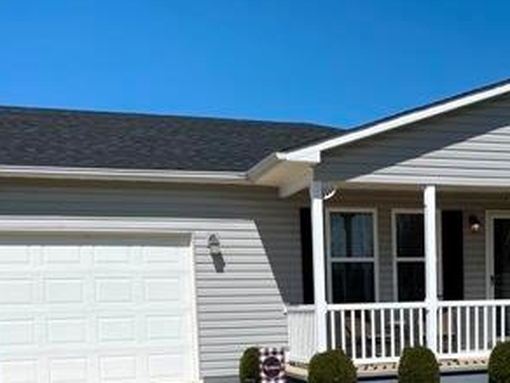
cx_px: 402
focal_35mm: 57
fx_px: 840
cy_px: 385
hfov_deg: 32.9
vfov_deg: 24.5
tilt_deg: -4.0
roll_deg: +2.2
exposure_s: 1/6061
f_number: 1.8
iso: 32
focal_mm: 4.25
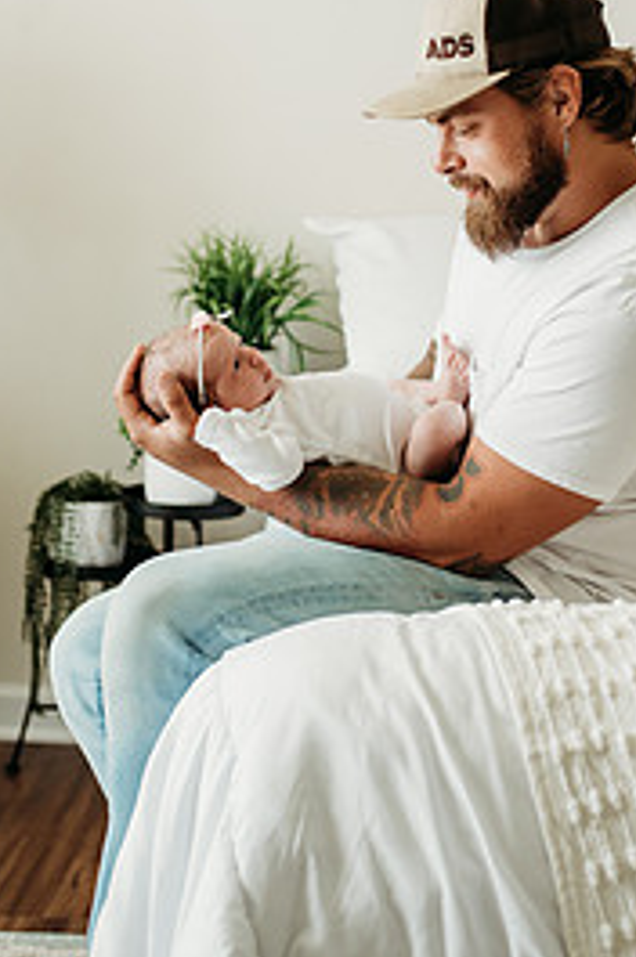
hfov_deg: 16.0
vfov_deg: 23.7
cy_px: 238
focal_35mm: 85
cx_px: 408
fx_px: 2258
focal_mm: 50
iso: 800
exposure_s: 1/250
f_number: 2.5
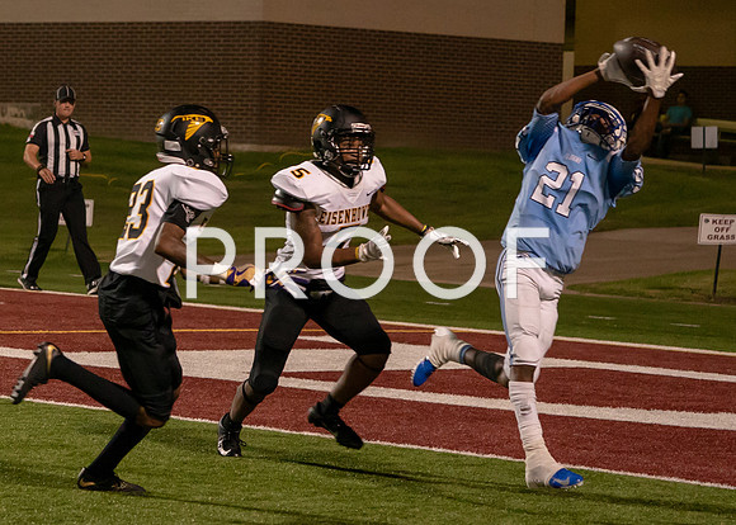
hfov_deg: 11.2
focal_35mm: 179
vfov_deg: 8.0
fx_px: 3744
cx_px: 136
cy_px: 152
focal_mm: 107
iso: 6400
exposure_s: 1/800
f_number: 5.6
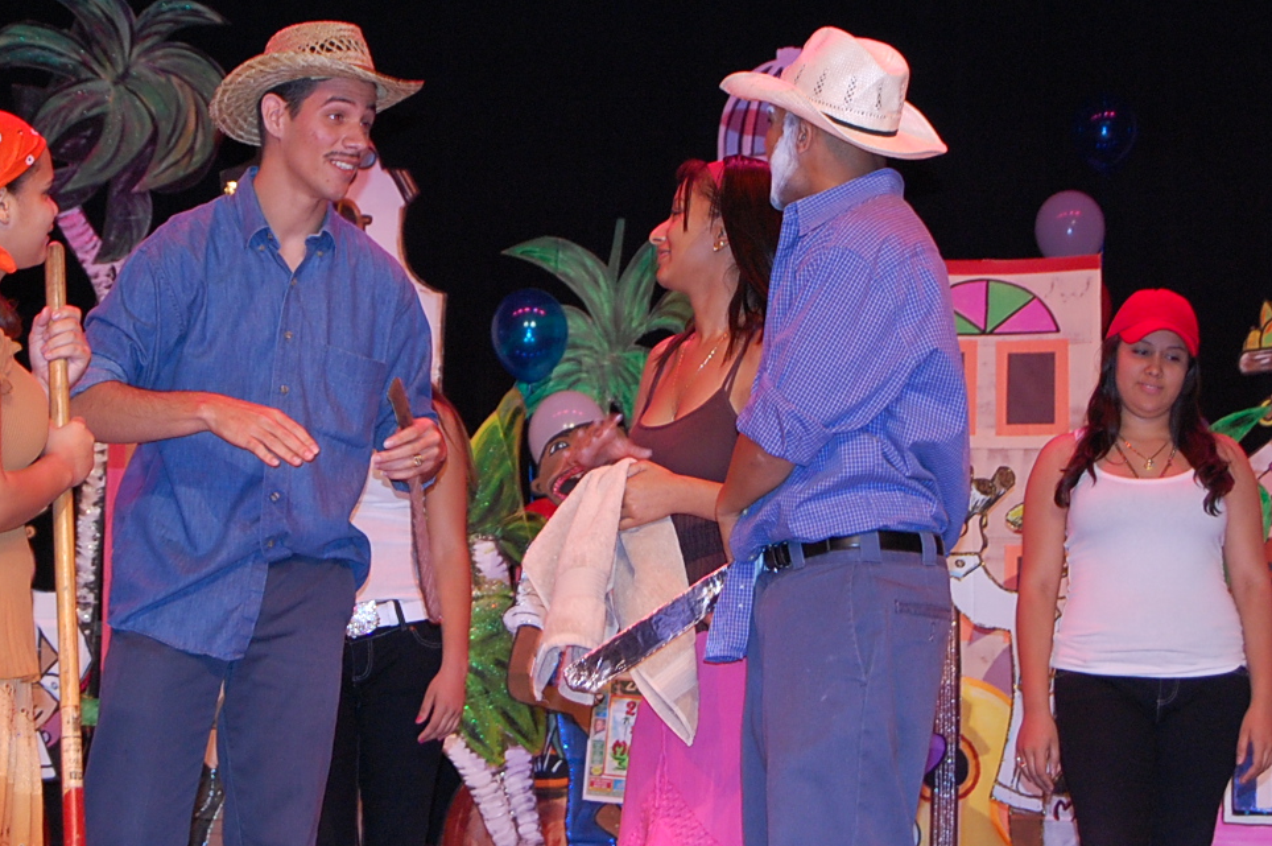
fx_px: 4130
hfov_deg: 17.5
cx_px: 621
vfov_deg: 11.7
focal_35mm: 117
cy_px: 269
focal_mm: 50
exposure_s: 1/60
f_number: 5.6
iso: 800
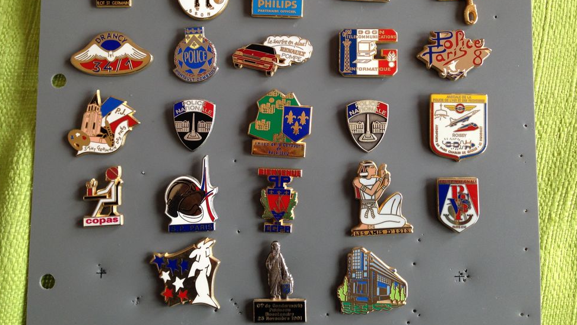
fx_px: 566
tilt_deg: -85.2
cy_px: 128
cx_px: 290
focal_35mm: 37
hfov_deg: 54.0
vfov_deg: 31.9
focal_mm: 4.12
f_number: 2.4
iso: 80
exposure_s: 1/20
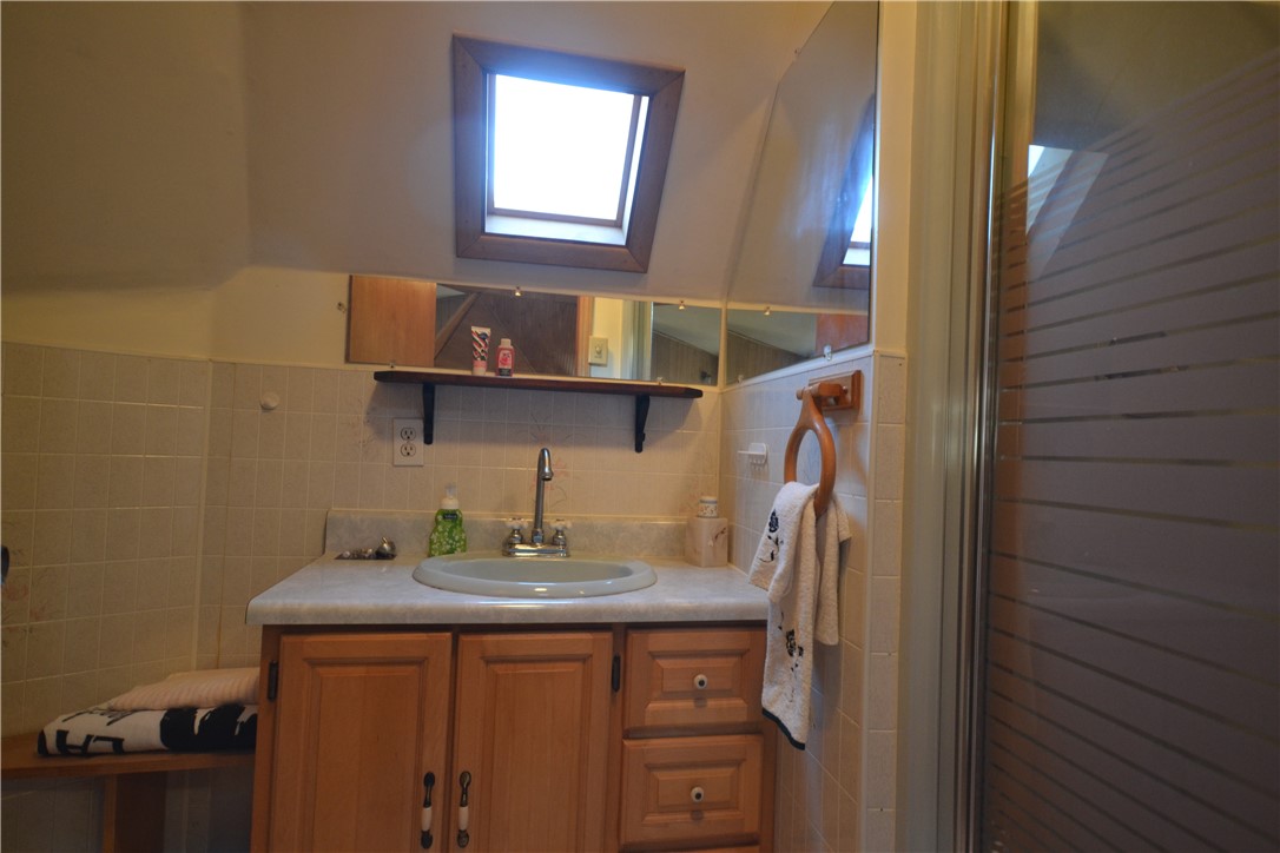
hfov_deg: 90.0
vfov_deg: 67.4
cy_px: 426
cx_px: 640
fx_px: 640
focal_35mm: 18
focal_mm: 12
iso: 800
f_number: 4.5
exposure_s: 1/25
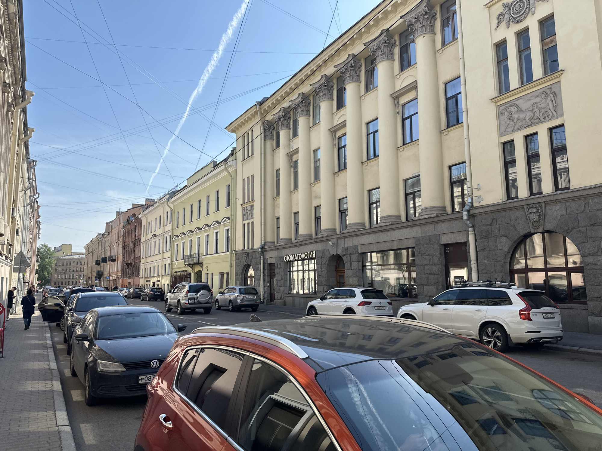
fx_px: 417
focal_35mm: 24
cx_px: 301
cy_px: 226
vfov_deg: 56.8
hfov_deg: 71.6
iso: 80
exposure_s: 1/3597
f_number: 1.78
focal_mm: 6.86
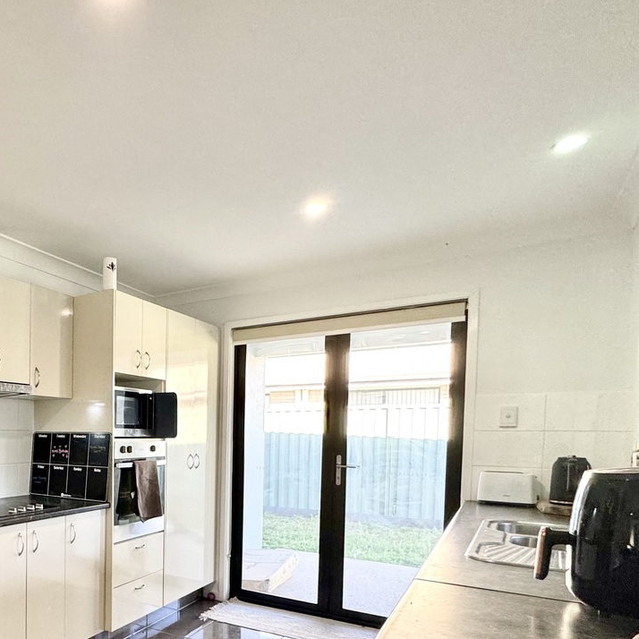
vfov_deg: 58.6
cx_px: 39
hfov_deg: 52.0
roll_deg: +0.2
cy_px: 458
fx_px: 543
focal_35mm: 26
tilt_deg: -2.4
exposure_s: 1/100
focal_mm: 2.22
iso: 250
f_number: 2.2
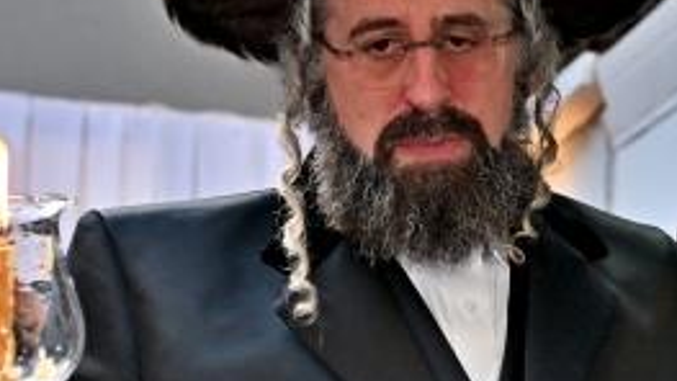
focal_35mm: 155
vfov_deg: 7.8
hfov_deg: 13.4
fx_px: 2783
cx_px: 862
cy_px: 344
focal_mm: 38
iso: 400
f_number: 4
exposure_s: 1/200
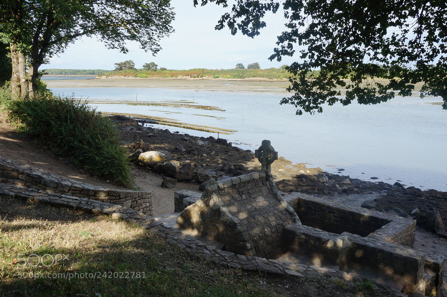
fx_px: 409
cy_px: 148
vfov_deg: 39.9
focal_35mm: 33
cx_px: 224
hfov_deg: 57.3
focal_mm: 22
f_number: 16
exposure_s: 1/100
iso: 200
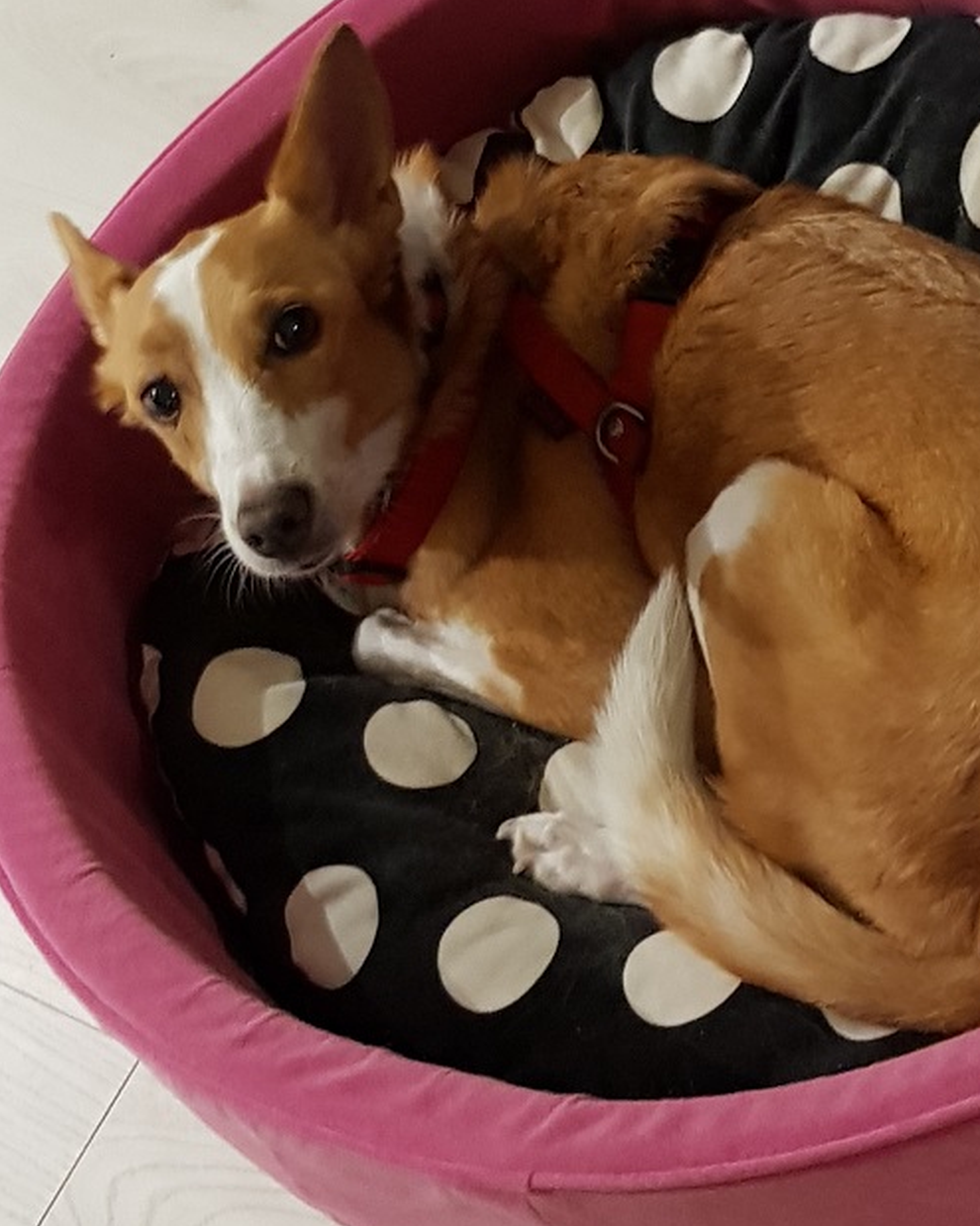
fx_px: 1487
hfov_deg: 36.4
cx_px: 548
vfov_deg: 44.1
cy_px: 404
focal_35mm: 41
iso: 250
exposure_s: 1/10
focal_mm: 4.2
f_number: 1.7
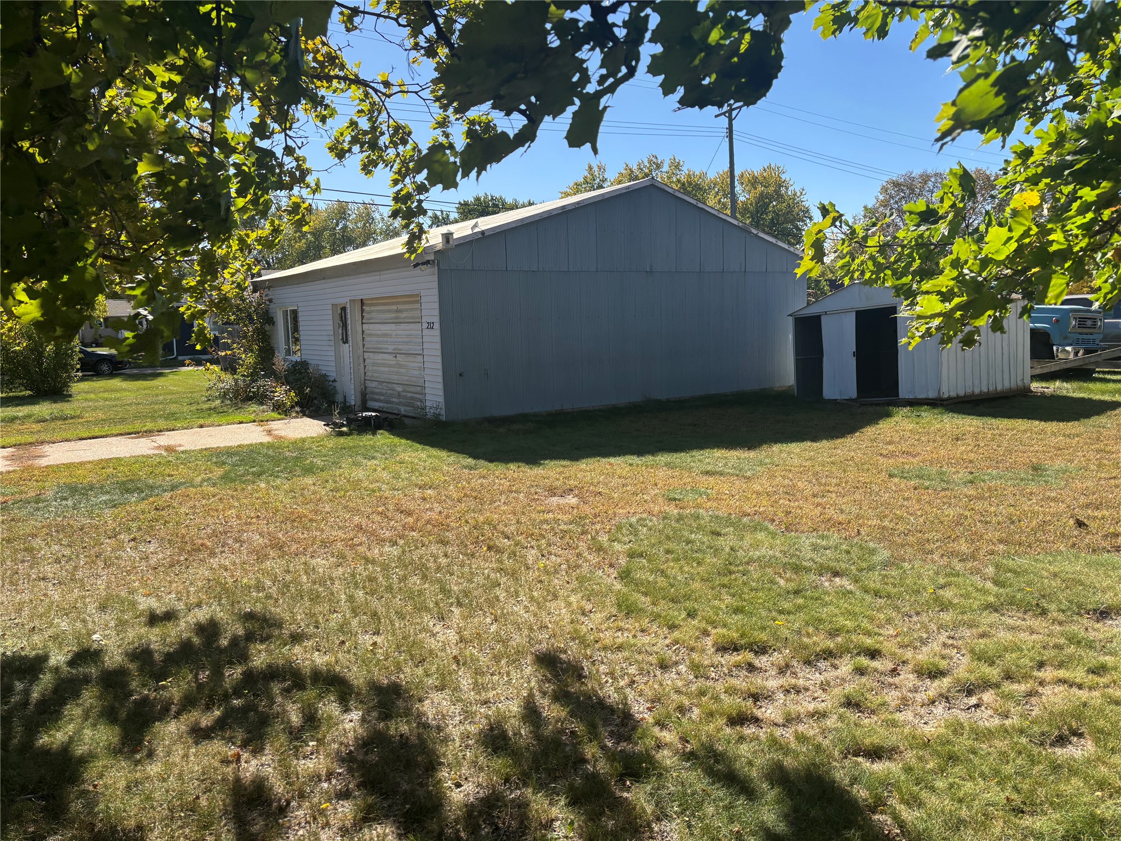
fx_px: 842
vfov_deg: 53.1
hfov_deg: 67.3
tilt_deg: -7.0
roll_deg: +1.0
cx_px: 560
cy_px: 420
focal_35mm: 26
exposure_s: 1/1590
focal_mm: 5.96
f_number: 1.6
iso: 50
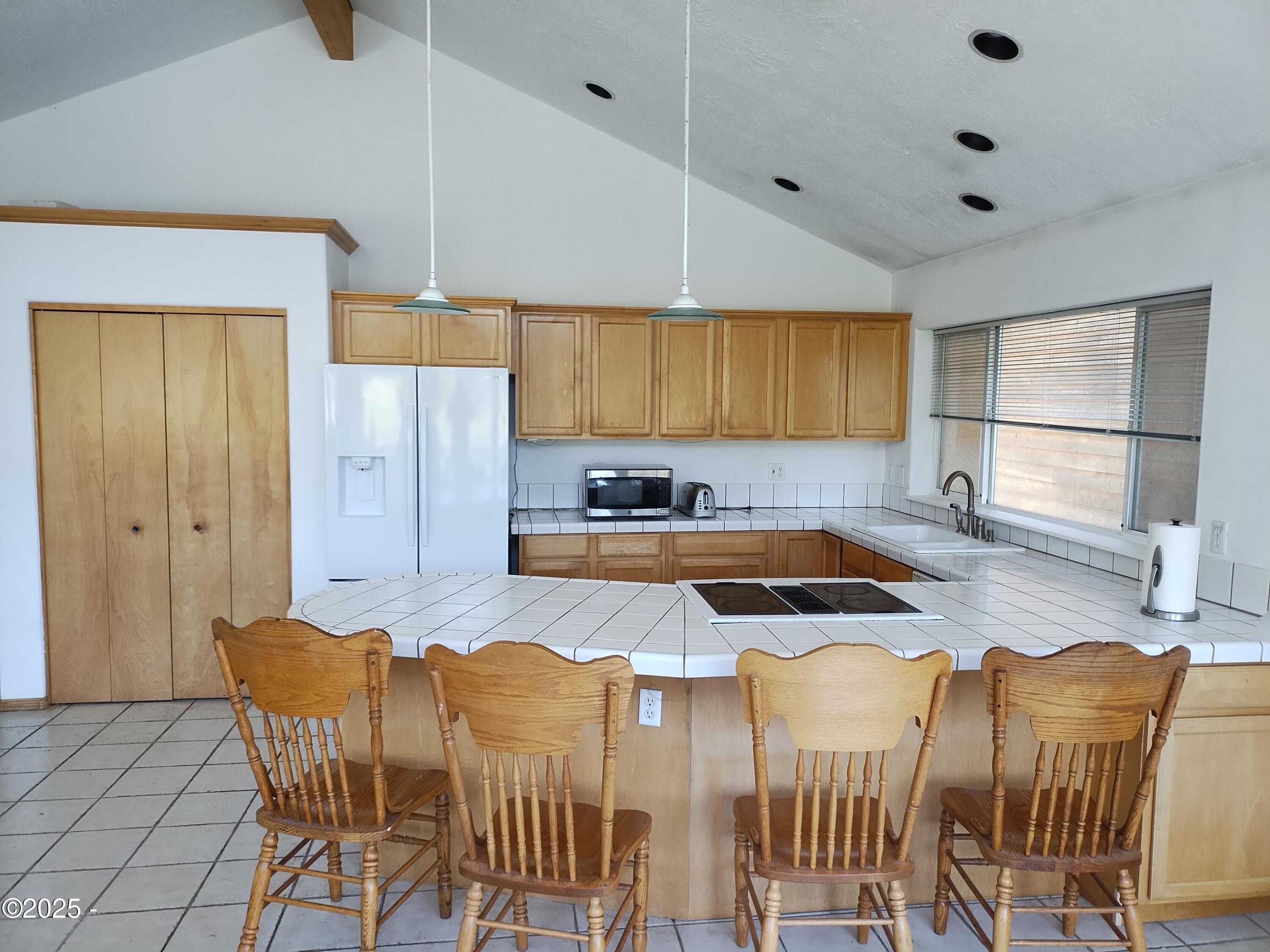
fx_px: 917
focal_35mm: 25
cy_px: 476
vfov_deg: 54.9
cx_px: 635
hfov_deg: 69.4
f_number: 1.7
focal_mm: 4.71
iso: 131
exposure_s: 1/60
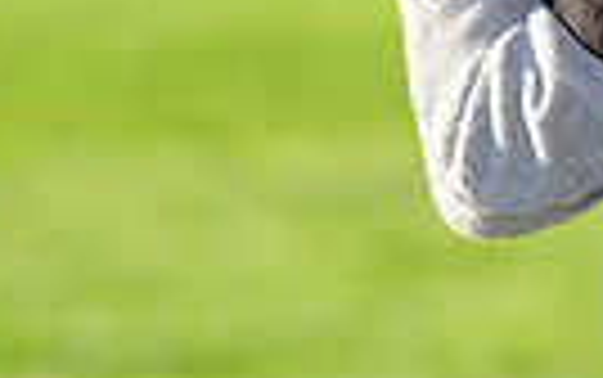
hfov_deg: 4.7
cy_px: -450
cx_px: 886
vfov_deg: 3.0
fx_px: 7270
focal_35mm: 442
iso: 200
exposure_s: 1/500
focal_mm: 100
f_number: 4.5
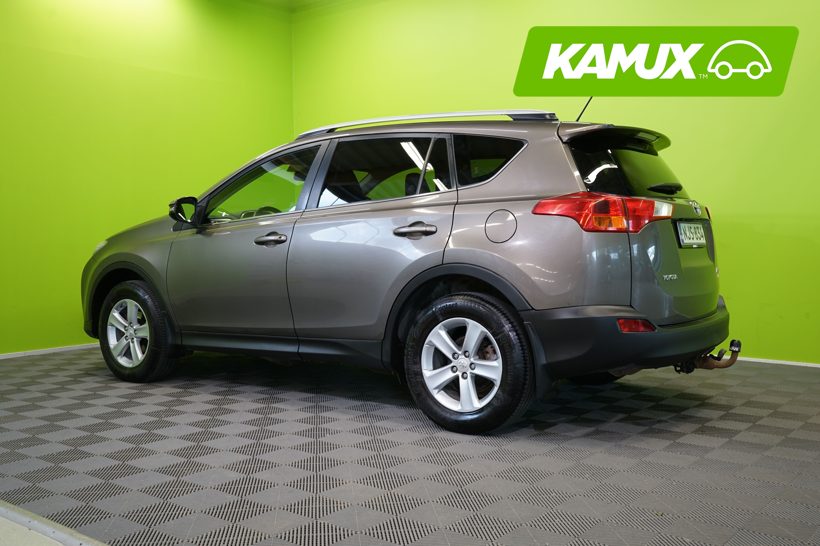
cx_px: 410
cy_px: 273
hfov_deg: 55.8
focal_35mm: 34
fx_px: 774
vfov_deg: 38.9
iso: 500
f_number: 5.6
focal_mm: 34
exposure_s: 1/30
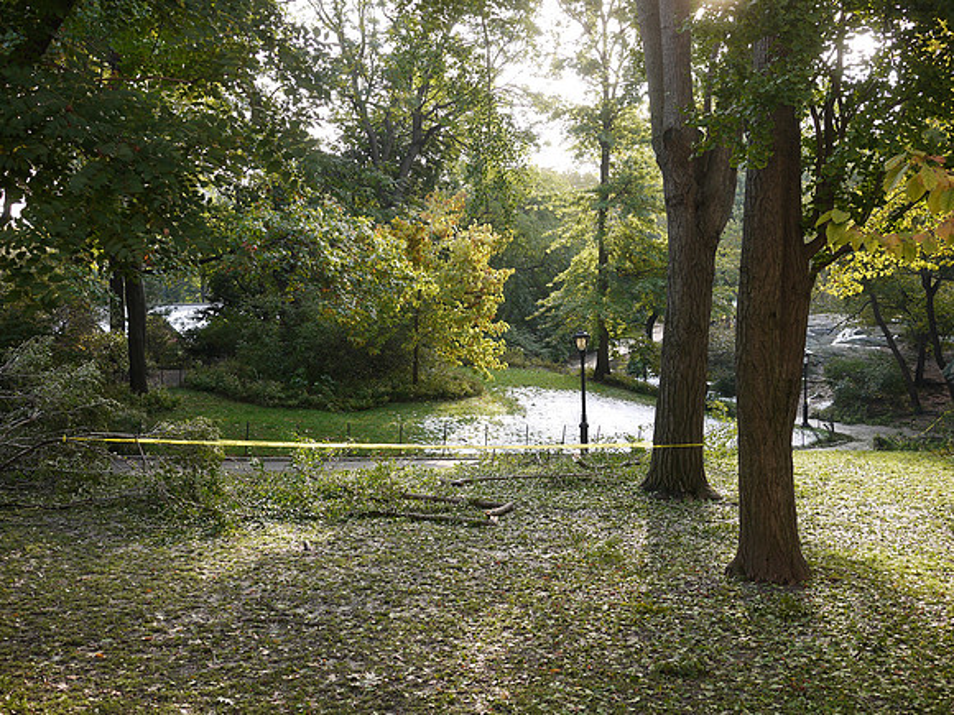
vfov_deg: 36.0
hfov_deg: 46.8
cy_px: 358
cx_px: 477
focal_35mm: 40
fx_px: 1102
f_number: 3.2
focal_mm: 20
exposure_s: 1/125
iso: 100
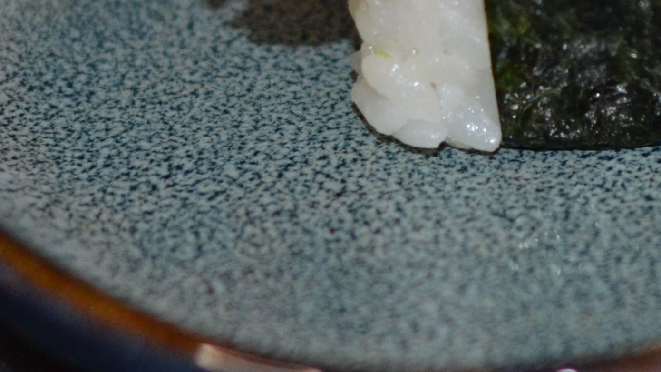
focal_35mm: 278
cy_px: -214
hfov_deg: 7.7
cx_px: 829
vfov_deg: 4.3
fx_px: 4873
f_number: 2.8
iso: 800
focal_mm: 50
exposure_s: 1/60
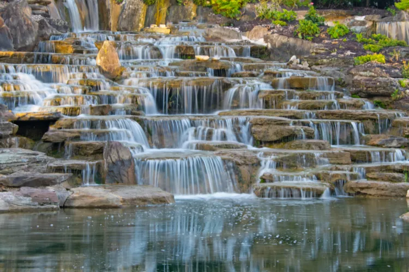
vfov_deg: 14.7
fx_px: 1057
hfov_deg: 21.9
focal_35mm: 93
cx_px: 204
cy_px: 136
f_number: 8
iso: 64
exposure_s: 1.3
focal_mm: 78
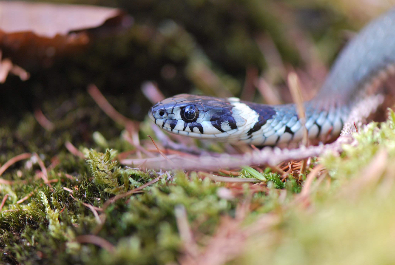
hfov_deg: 13.0
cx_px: 198
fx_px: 1730
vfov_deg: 8.7
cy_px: 132
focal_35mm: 158
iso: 250
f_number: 3.3
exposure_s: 1/125
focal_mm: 105
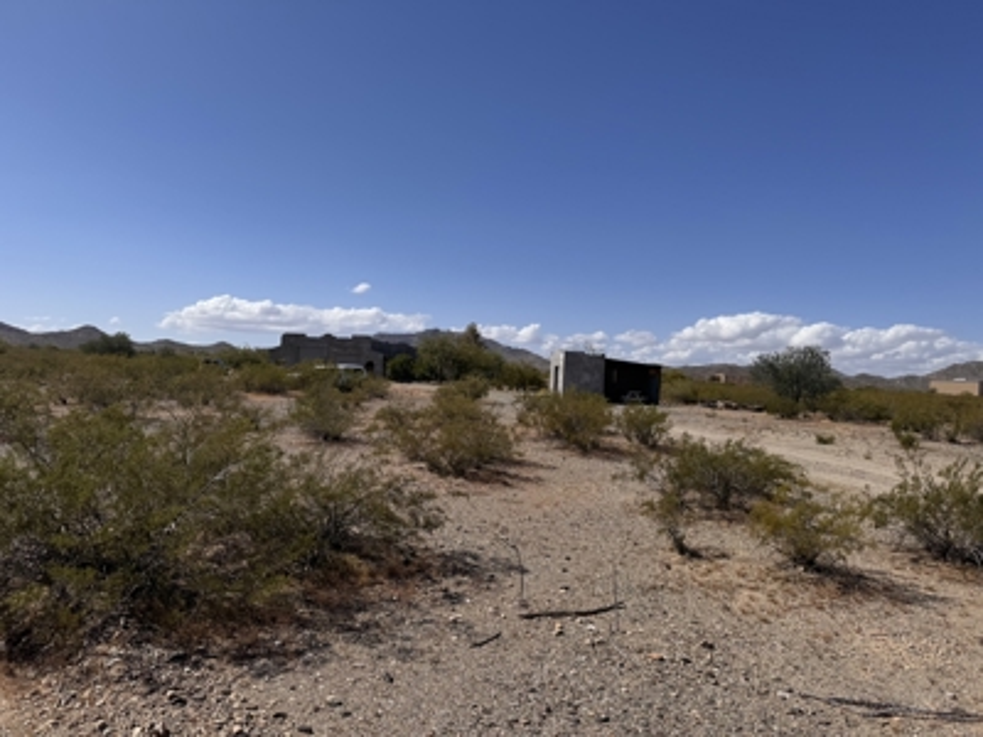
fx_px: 682
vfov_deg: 56.8
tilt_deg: -0.4
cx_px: 492
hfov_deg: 71.6
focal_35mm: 24
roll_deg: -2.9
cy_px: 368
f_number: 1.78
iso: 80
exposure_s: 1/7937
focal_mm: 6.76
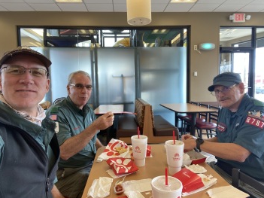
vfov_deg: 56.8
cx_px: 130
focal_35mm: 24
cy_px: 99
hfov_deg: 71.6
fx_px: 183
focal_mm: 2.71
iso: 100
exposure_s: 1/60
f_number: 2.2
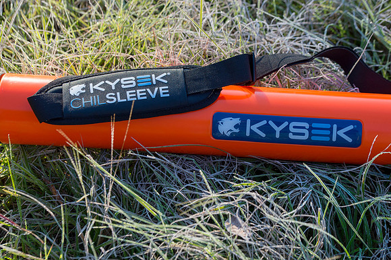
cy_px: 130
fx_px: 1107
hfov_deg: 20.0
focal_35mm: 102
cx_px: 196
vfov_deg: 13.4
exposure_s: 1/500
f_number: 7.1
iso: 800
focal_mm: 102
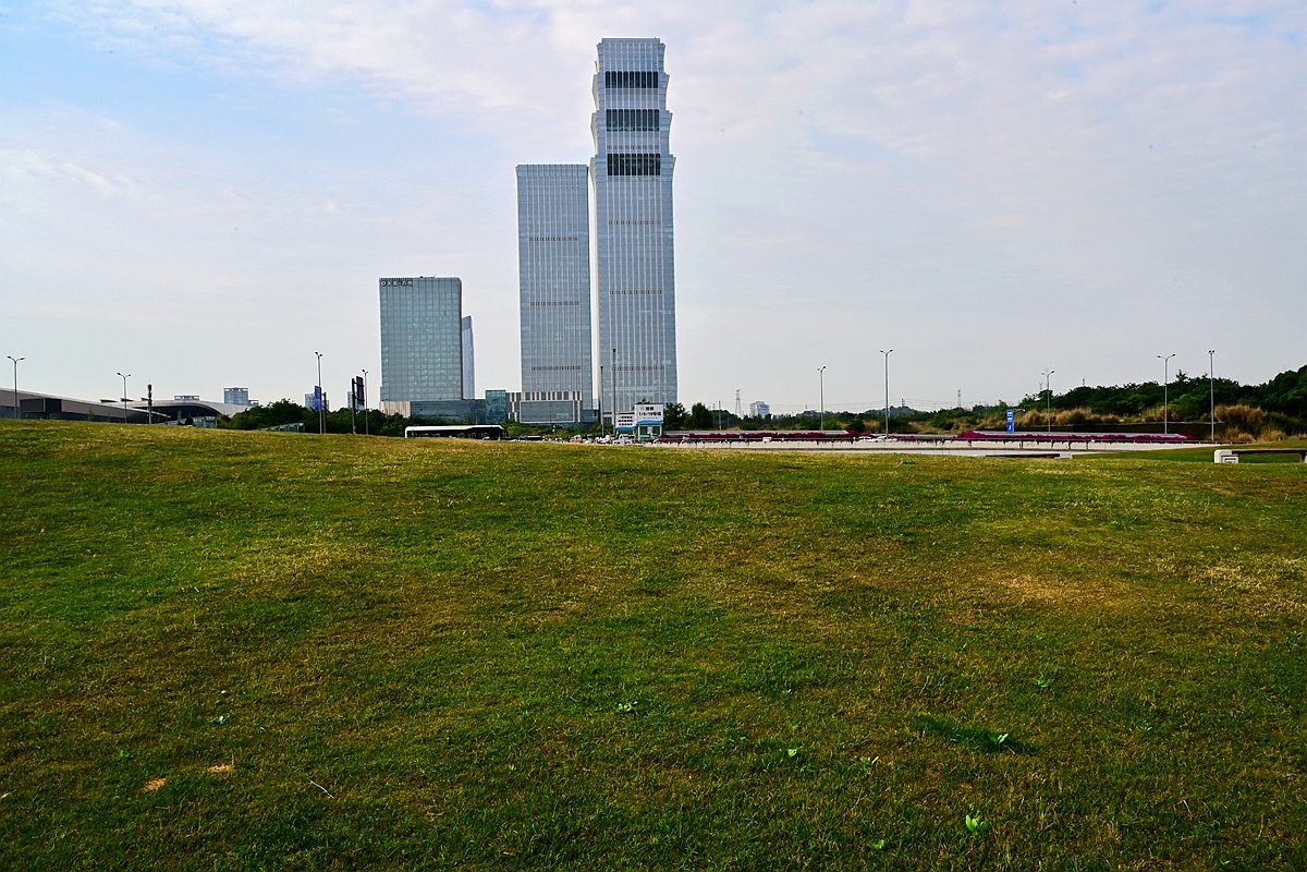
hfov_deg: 58.0
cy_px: 436
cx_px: 654
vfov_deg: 40.5
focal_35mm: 32
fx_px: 1180
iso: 500
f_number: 22
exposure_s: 1/125
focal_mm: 32.5
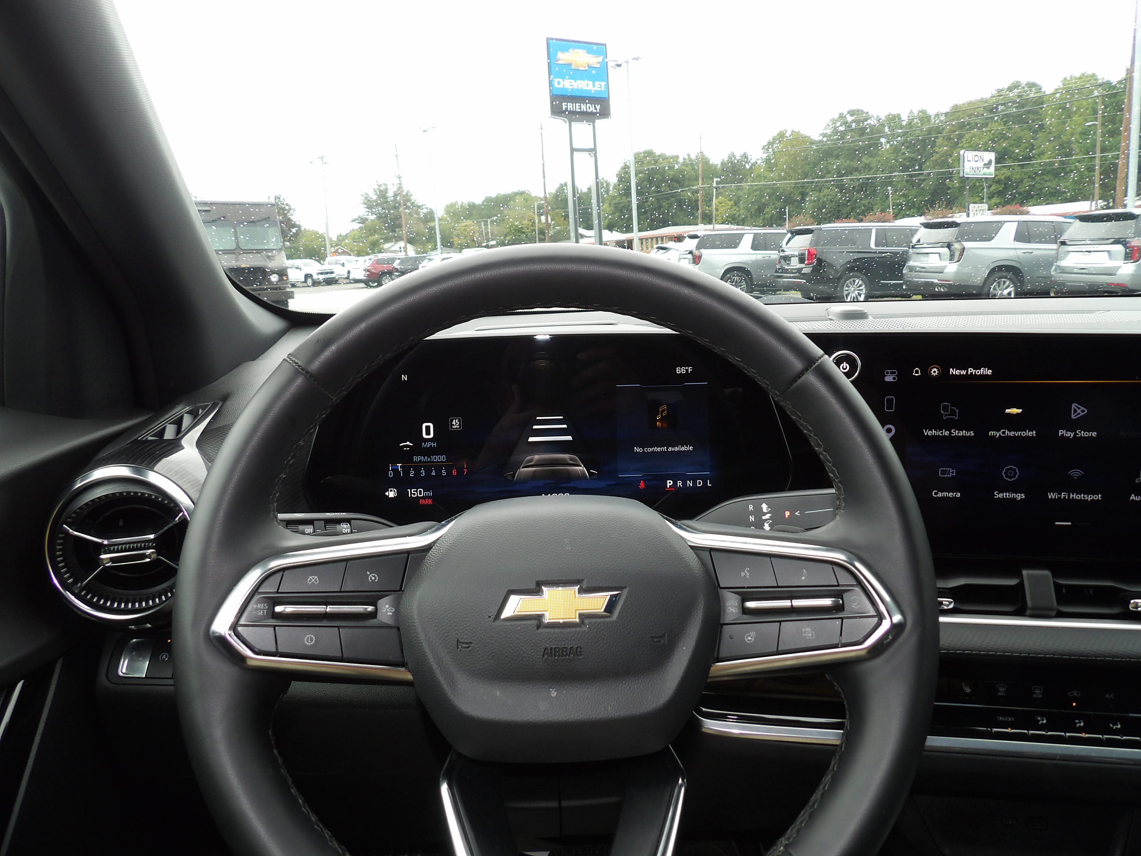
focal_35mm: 24
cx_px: 570
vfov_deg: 56.8
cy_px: 428
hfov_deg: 71.6
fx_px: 791
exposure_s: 1/61
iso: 100
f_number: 3.2
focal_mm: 4.3
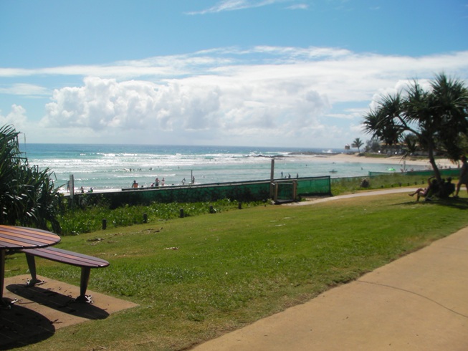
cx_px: 234
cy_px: 176
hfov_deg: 49.0
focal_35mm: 38
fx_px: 514
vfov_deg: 37.7
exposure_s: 1/408
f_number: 5.6
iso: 50
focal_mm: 6.3
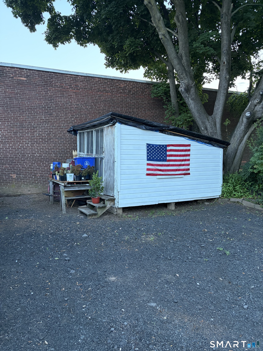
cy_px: 176
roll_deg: +0.6
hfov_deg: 53.1
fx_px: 263
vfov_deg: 67.3
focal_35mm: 26
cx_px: 132
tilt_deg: -3.9
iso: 250
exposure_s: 1/60
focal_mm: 5.96
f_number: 1.6
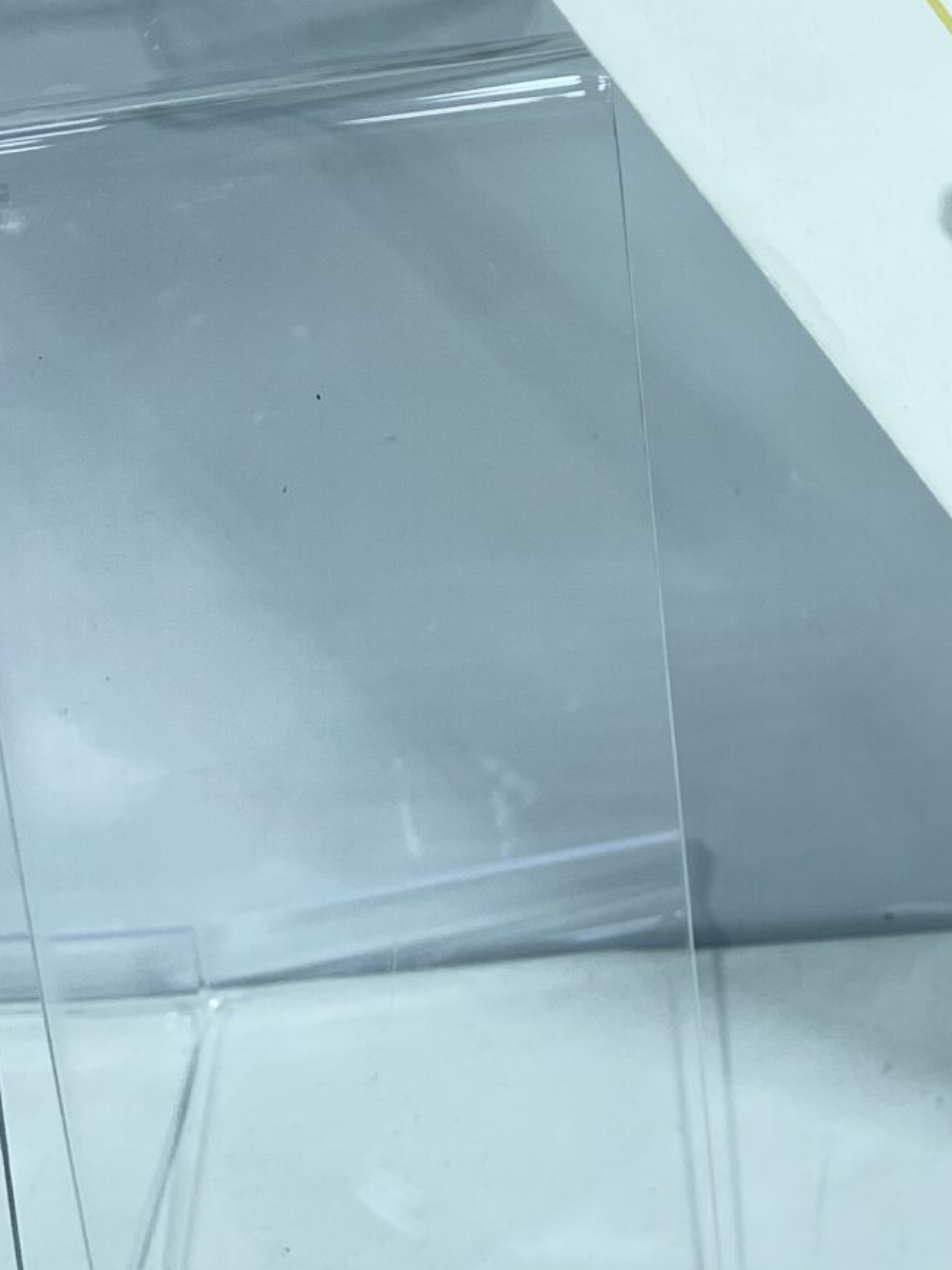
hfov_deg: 19.1
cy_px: -323
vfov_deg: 23.9
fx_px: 2676
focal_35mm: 73
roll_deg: +1.7
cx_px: 1118
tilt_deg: -16.1
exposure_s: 1/553
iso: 32
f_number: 1.6
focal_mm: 5.1
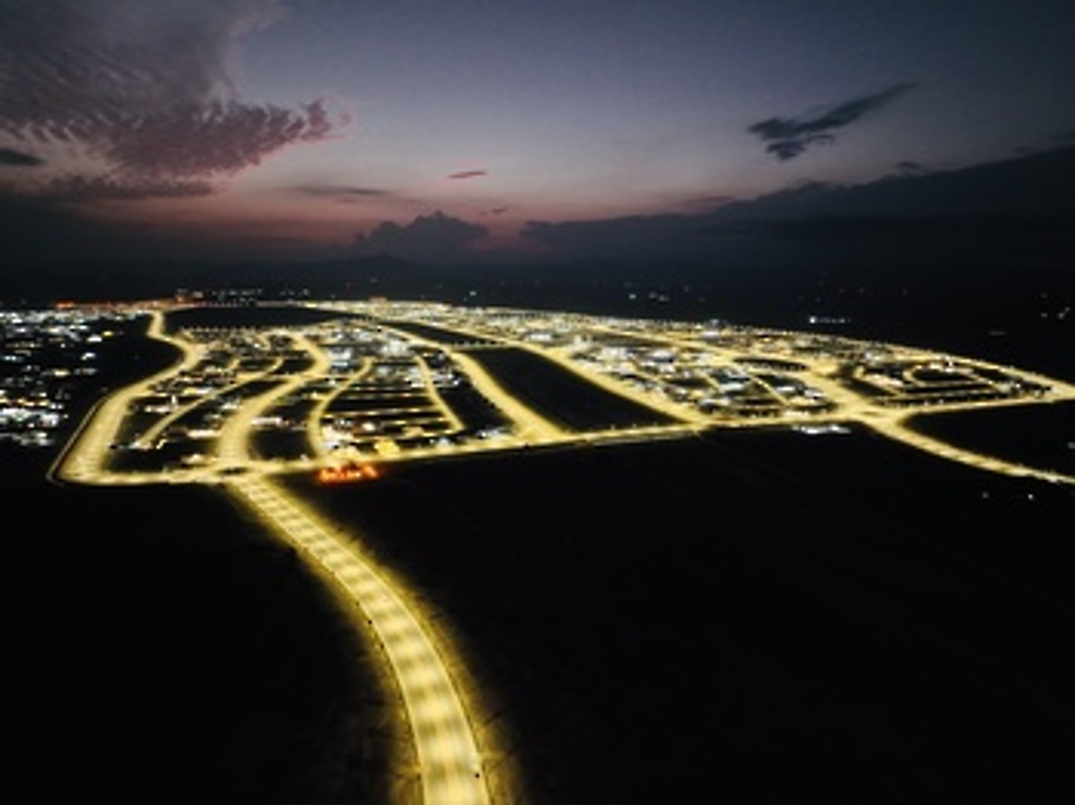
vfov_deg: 56.8
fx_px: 745
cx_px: 538
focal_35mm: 24
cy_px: 402
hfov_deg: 71.6
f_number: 2.8
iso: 420
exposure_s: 1/5
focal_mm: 12.29
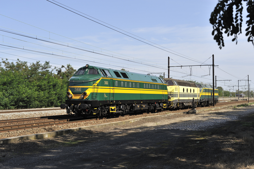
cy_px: 84
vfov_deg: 27.0
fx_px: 353
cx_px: 127
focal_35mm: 50
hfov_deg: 39.6
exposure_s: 1/1250
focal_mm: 50
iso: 400
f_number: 6.3
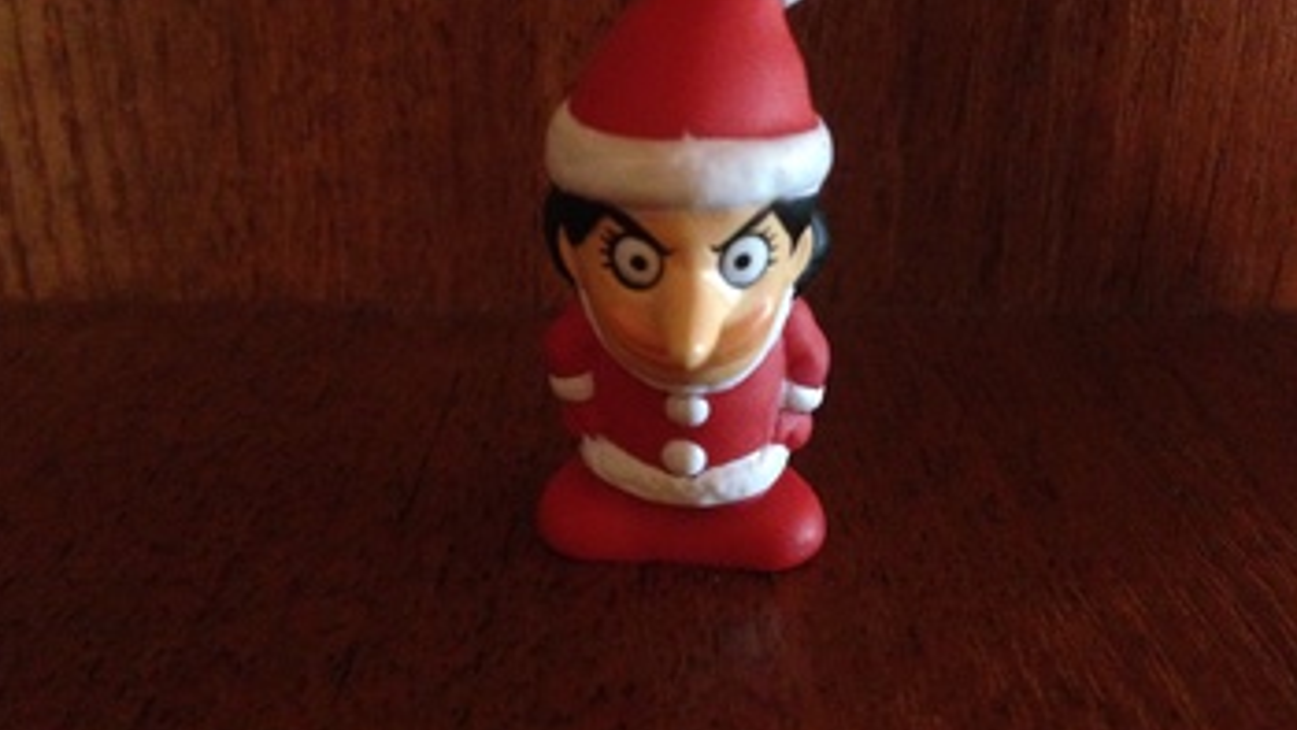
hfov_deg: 54.0
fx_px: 1273
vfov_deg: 32.0
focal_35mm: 37
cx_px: 641
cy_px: 315
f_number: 2.4
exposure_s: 1/15
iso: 800
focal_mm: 4.12
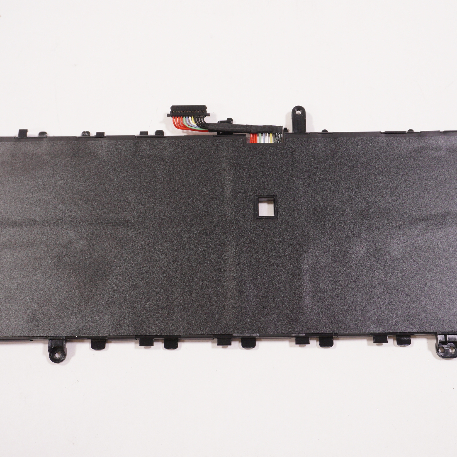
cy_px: 227
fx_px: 667
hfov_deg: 37.8
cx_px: 258
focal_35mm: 45
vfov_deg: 37.8
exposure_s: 1/160
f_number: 5.6
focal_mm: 23
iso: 640
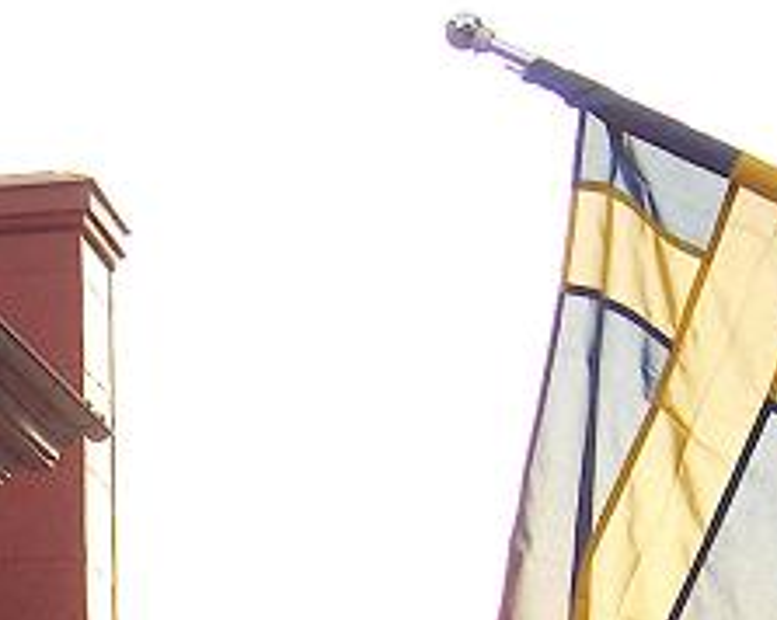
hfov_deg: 9.9
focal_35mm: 195
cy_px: 951
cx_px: 195
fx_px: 4480
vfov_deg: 7.8
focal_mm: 8
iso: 200
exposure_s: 1/56.4
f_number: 2.8
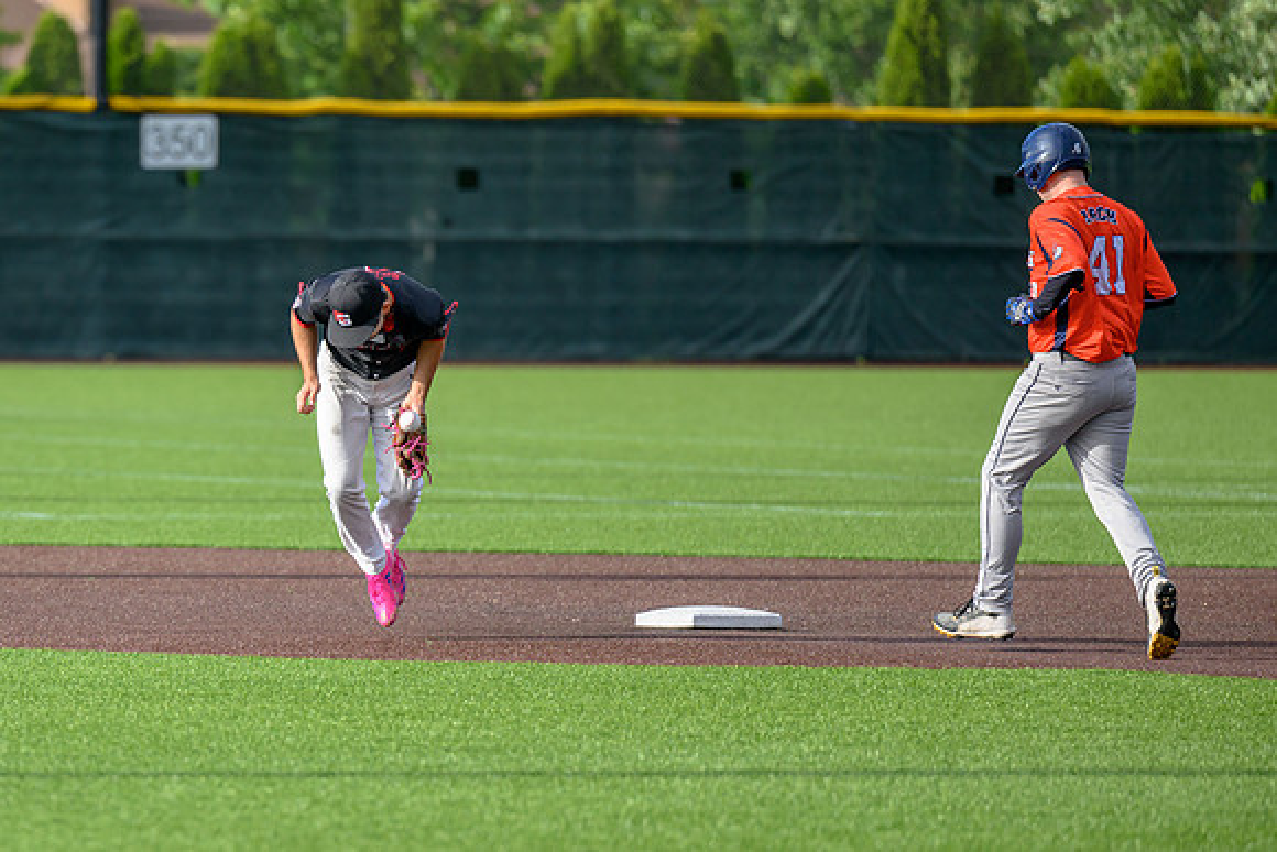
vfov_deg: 4.1
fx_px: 11987
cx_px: 204
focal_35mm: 338
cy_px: 555
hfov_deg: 6.1
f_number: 2.8
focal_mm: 200
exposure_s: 1/2000
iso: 250
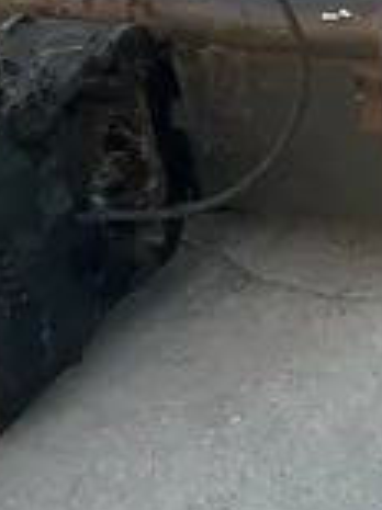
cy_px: -475
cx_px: 566
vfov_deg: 13.8
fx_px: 1812
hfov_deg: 11.5
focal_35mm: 123
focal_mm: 5.7
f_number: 1.5
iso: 50
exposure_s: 1/389
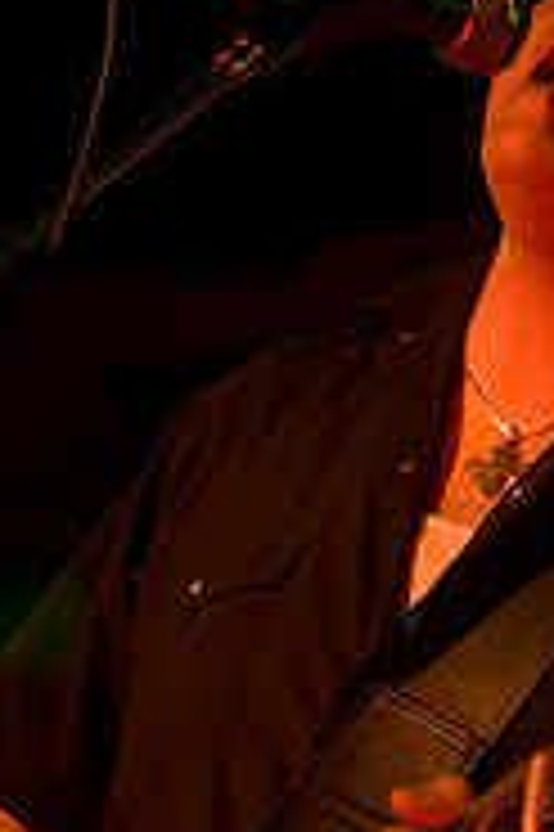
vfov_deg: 11.7
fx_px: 4047
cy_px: 585
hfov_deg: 7.8
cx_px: 561
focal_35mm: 175
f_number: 2.8
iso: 800
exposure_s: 1/50
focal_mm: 48
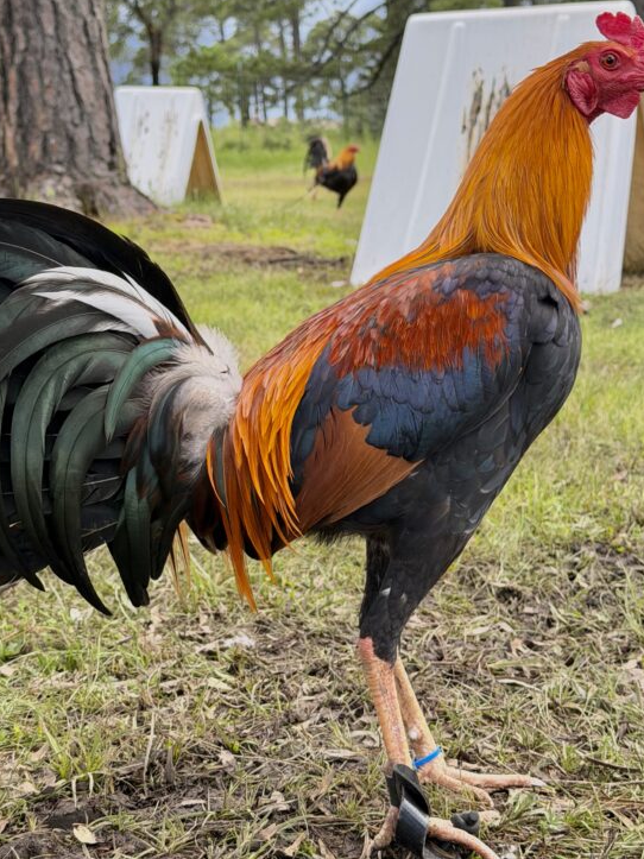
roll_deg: +3.3
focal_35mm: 68
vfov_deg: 28.5
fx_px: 1687
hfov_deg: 21.6
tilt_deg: -3.8
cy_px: 328
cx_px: 285
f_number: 1.78
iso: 80
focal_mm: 6.76
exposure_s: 1/819
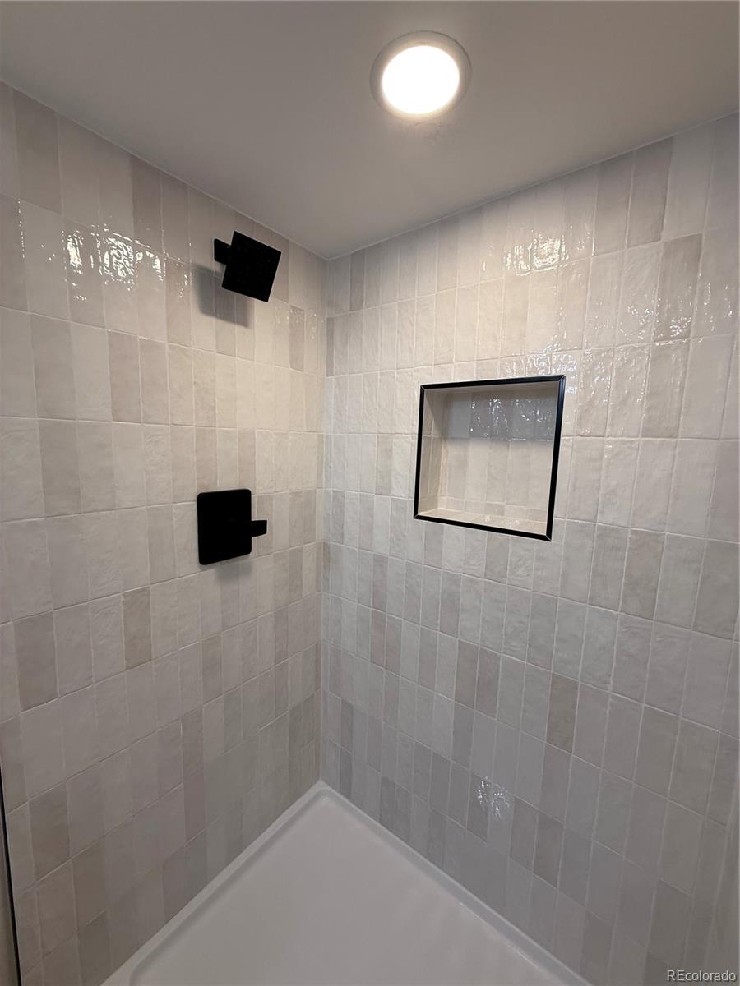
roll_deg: -2.2
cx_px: 370
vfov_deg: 102.1
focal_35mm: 14
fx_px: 399
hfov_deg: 85.7
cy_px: 493
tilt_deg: -7.0
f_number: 2.2
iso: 80
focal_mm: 2.22
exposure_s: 1/120
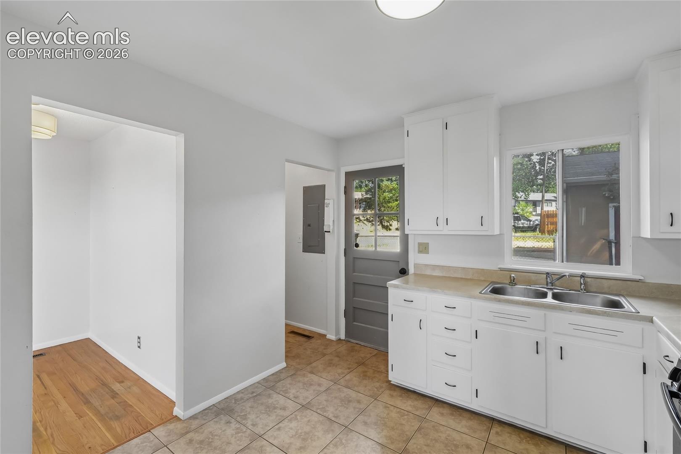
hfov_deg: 100.4
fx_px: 284
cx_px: 340
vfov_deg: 77.3
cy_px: 227
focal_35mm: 15
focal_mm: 10
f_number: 8
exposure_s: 1/10
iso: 800
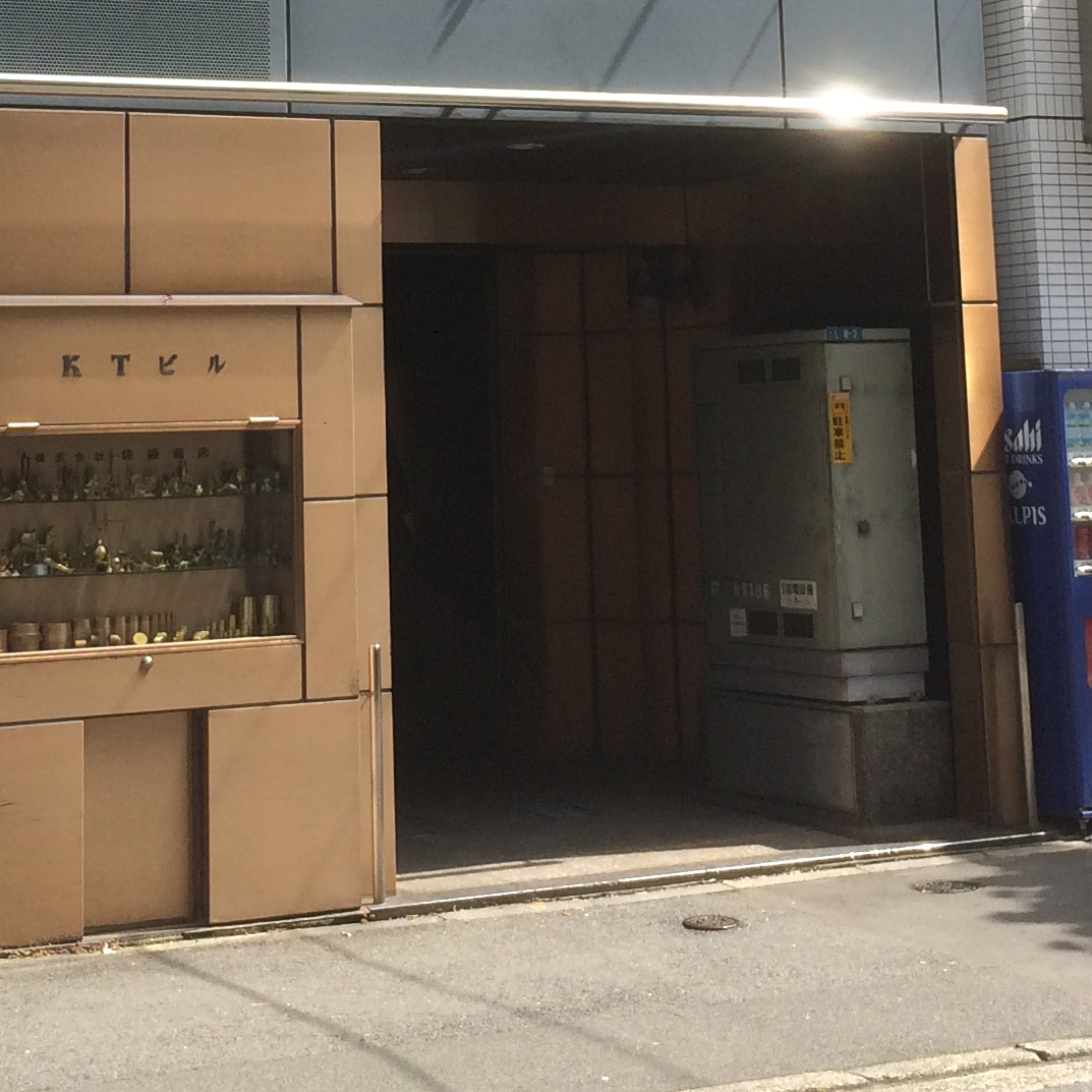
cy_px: -12
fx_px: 2784
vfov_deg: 21.4
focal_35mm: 78
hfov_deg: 22.2
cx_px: 474
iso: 32
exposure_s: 1/1208
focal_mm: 4.15
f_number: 2.2
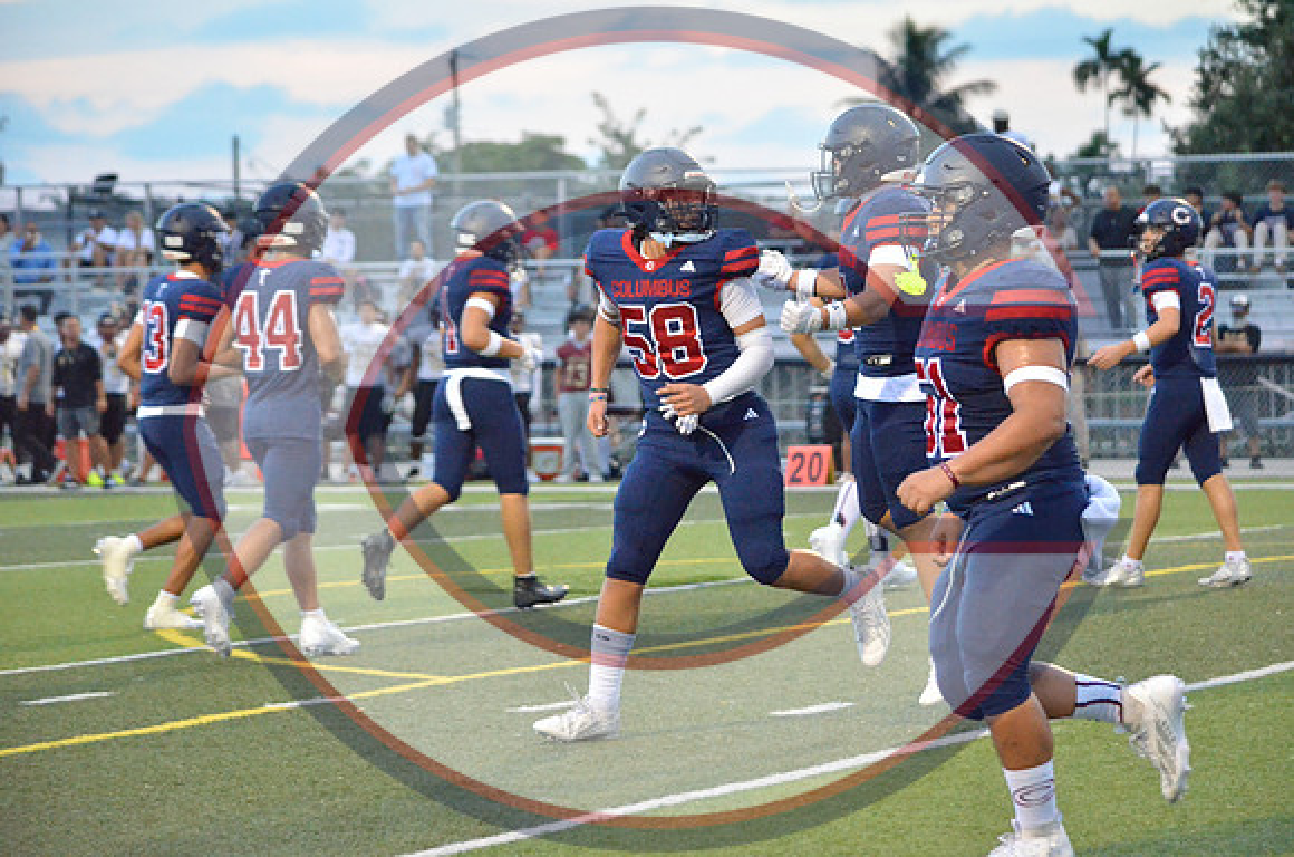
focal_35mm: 165
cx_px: 647
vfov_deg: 8.3
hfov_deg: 12.5
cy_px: 428
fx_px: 5918
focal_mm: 110
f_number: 4.8
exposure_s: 1/500
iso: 5000
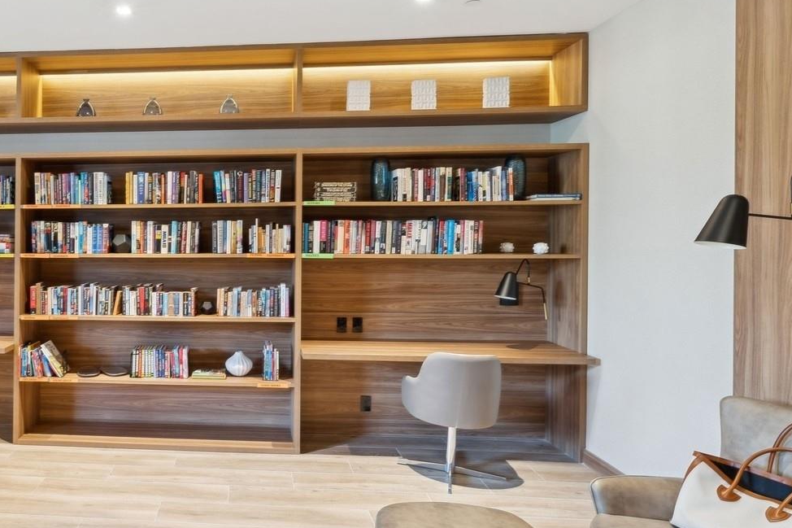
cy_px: 189
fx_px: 506
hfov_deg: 70.7
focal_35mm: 23
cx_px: 194
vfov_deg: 54.3
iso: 250
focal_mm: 14
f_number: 9
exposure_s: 1/1.67
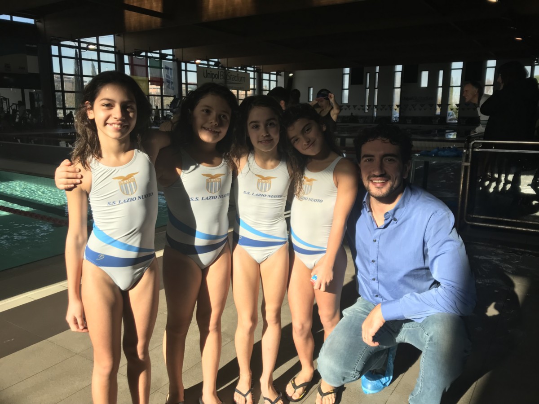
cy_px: 202
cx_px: 270
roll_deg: -0.4
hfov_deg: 63.4
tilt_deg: -11.4
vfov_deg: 49.7
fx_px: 436
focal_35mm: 28
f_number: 1.8
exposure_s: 1/772
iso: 20
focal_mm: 3.99
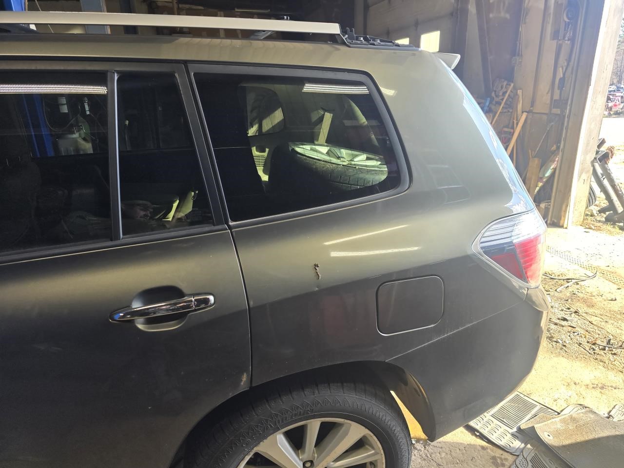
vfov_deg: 58.9
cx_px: 312
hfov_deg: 73.9
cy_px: 234
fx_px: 415
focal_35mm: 23
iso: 80
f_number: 1.7
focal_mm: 6.3
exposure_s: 1/180
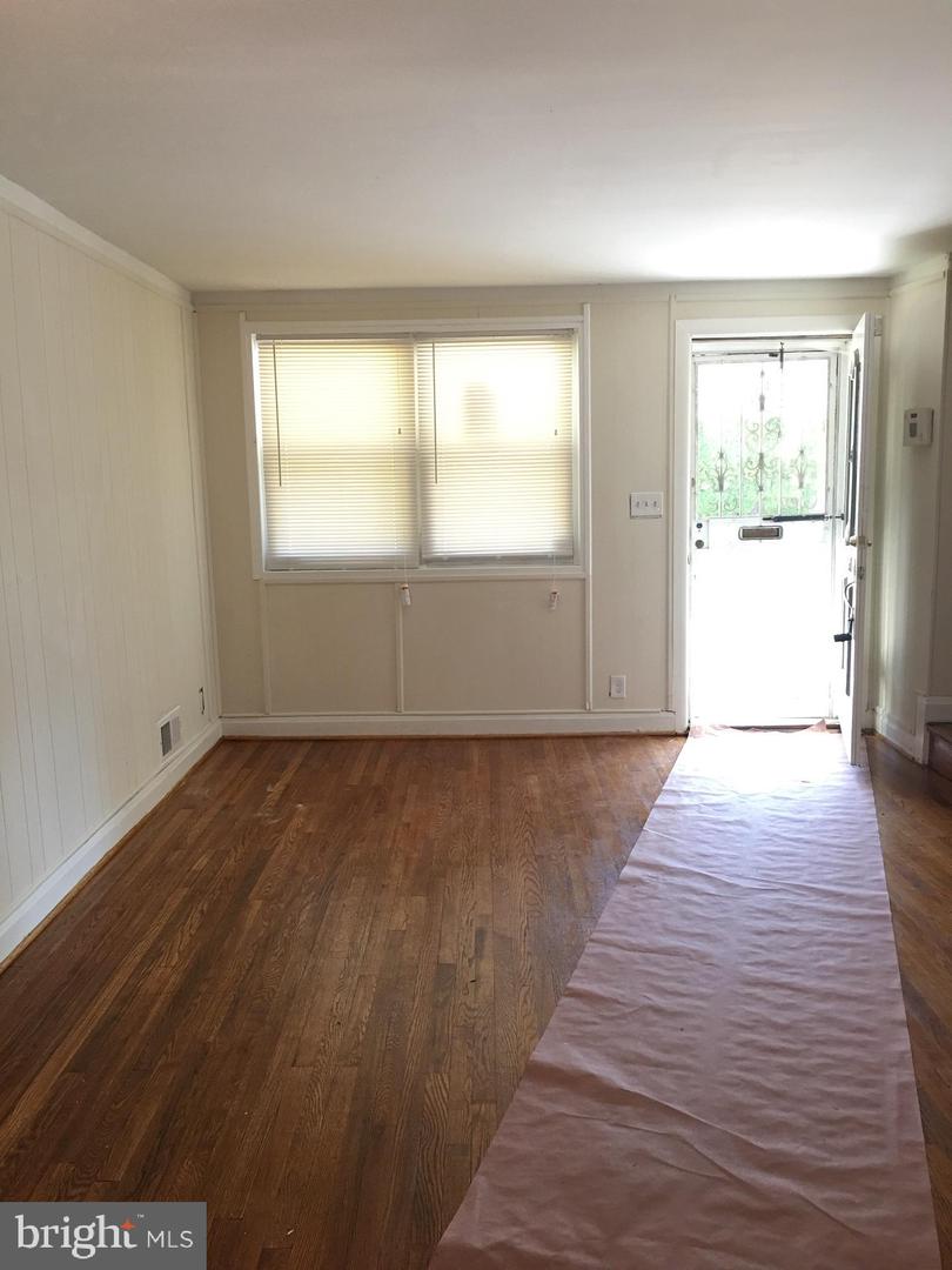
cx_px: 476
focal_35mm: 29
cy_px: 635
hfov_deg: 48.2
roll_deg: -0.2
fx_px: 1063
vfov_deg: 61.7
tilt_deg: -7.3
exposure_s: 1/15
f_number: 2.2
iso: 50
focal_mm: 4.15
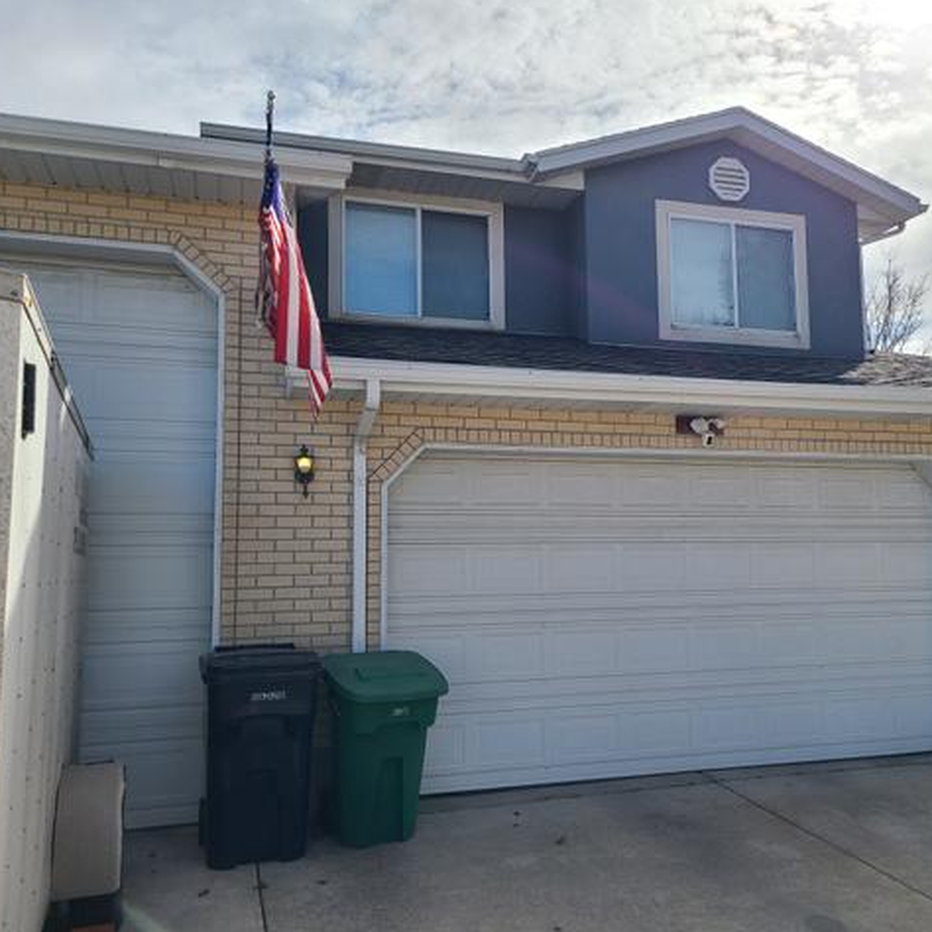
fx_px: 944
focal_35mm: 31
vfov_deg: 52.5
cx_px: 545
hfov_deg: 52.3
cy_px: 464
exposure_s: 1/2371
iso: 40
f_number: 1.8
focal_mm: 5.4
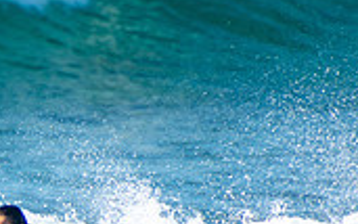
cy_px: 275
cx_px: -50
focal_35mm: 2077
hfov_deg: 1.0
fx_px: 20271
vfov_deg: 0.6
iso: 125
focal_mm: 400
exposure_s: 1/400
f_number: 5.6
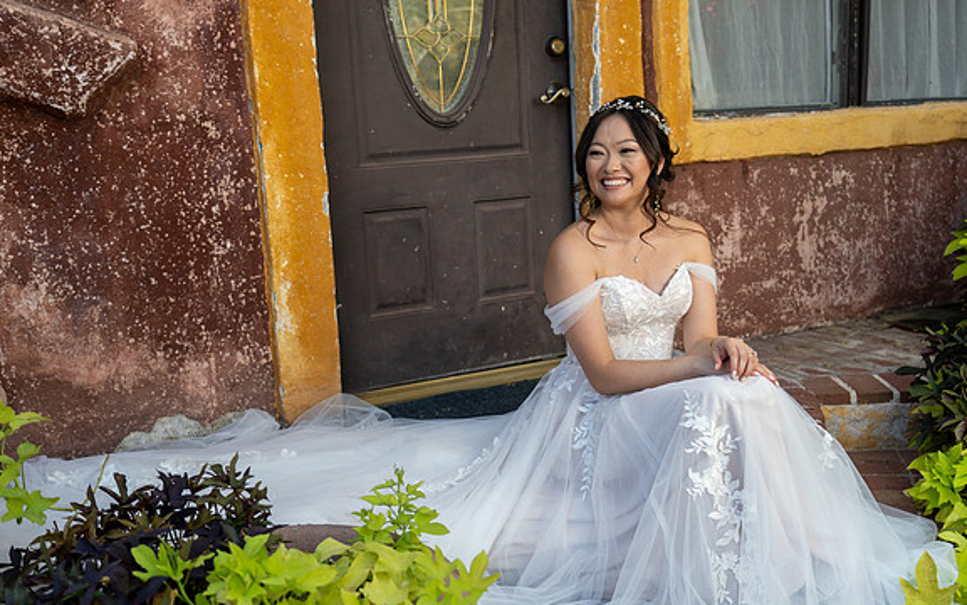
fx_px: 1054
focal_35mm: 40
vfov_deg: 32.0
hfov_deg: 49.3
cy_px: 302
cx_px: 485
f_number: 4
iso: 125
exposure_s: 1/200
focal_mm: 39
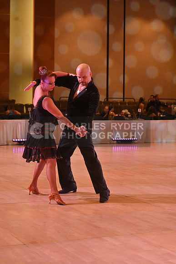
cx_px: 88
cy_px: 132
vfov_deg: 26.0
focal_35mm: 78
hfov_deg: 17.5
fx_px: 572
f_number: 5
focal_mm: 78
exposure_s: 1/400
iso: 2000
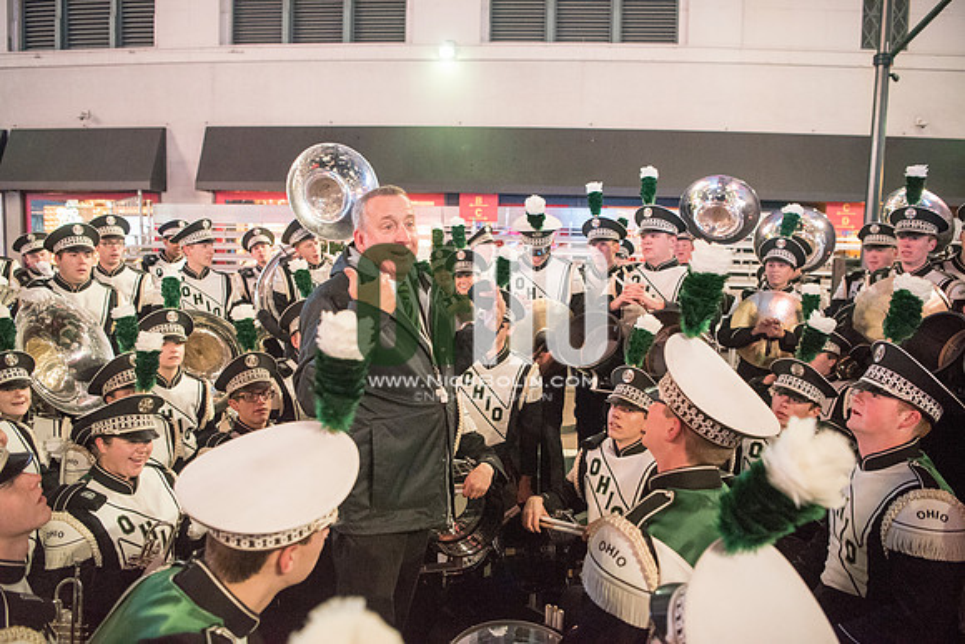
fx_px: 643
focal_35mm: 24
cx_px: 482
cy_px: 322
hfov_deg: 73.7
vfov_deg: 53.2
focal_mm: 24
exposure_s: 1/160
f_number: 2.8
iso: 8000
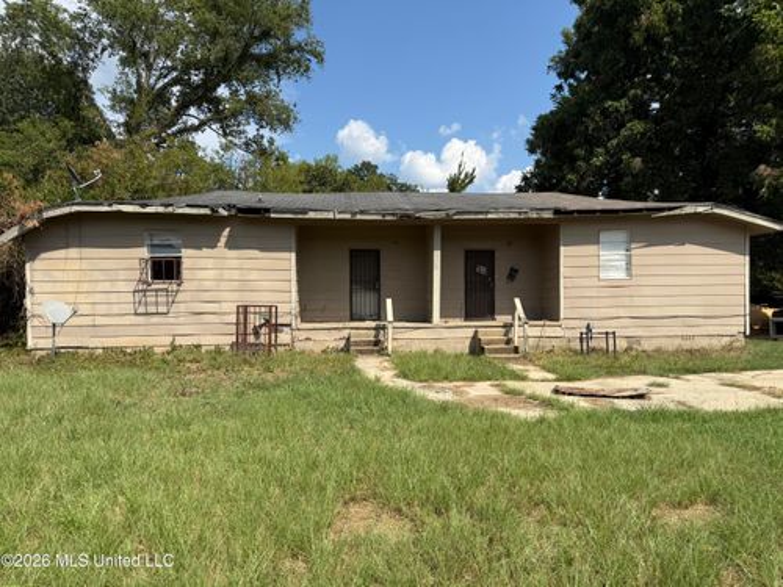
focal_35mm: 24
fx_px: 543
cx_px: 392
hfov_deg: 71.6
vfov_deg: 56.8
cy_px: 294
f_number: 1.78
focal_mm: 6.76
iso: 80
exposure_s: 1/4673
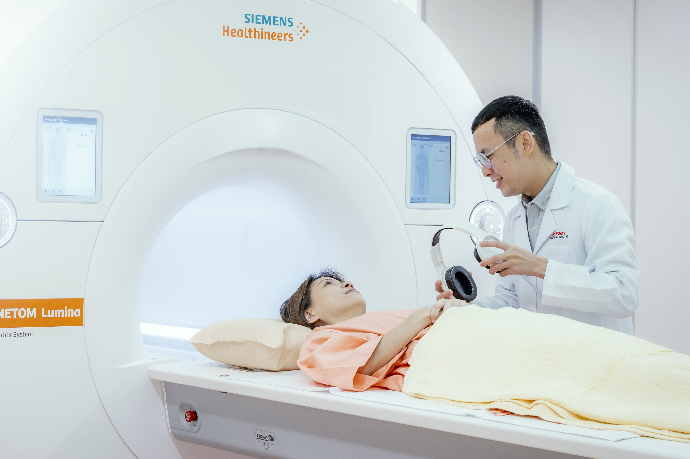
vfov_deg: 17.2
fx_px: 1513
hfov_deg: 25.6
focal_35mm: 79
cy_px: 210
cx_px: 256
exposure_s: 1/6
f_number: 8
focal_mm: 59
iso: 200
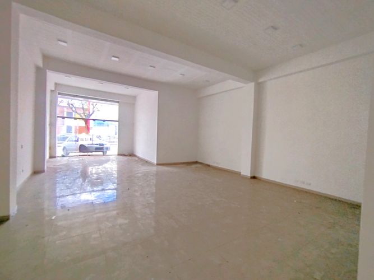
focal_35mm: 15
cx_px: 187
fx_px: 162
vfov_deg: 81.7
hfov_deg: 98.2
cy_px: 140
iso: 125
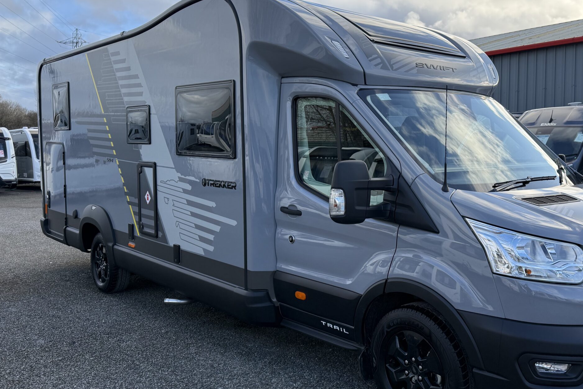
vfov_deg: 38.9
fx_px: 551
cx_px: 368
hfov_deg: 55.1
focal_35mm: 34
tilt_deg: -1.3
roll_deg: +0.5
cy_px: 183
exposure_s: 1/1855
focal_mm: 6.76
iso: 100
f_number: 1.78
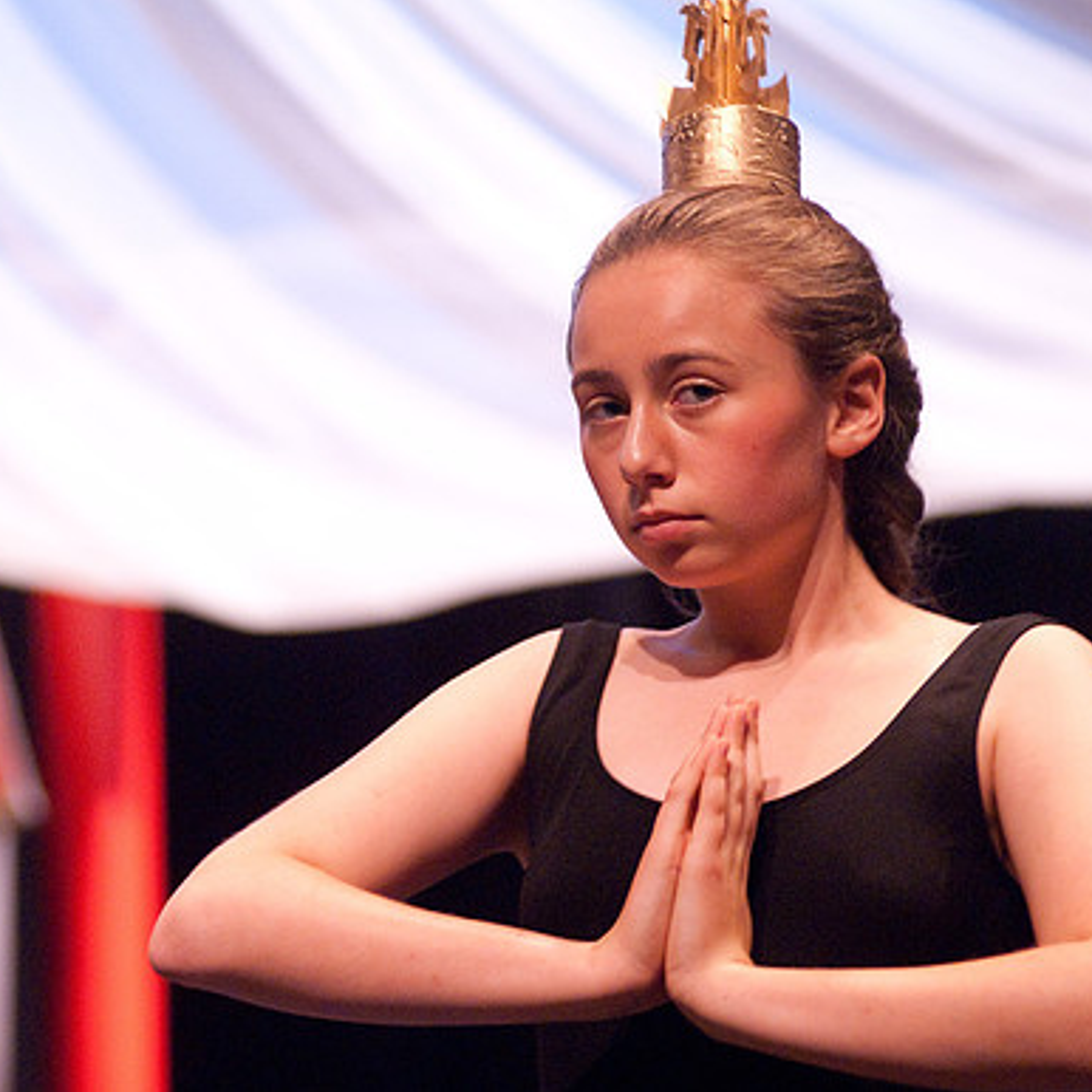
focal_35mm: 307
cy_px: 546
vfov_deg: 5.7
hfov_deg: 5.7
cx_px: 416
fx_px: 10957
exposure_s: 1/40
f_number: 2.8
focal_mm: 160
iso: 1000
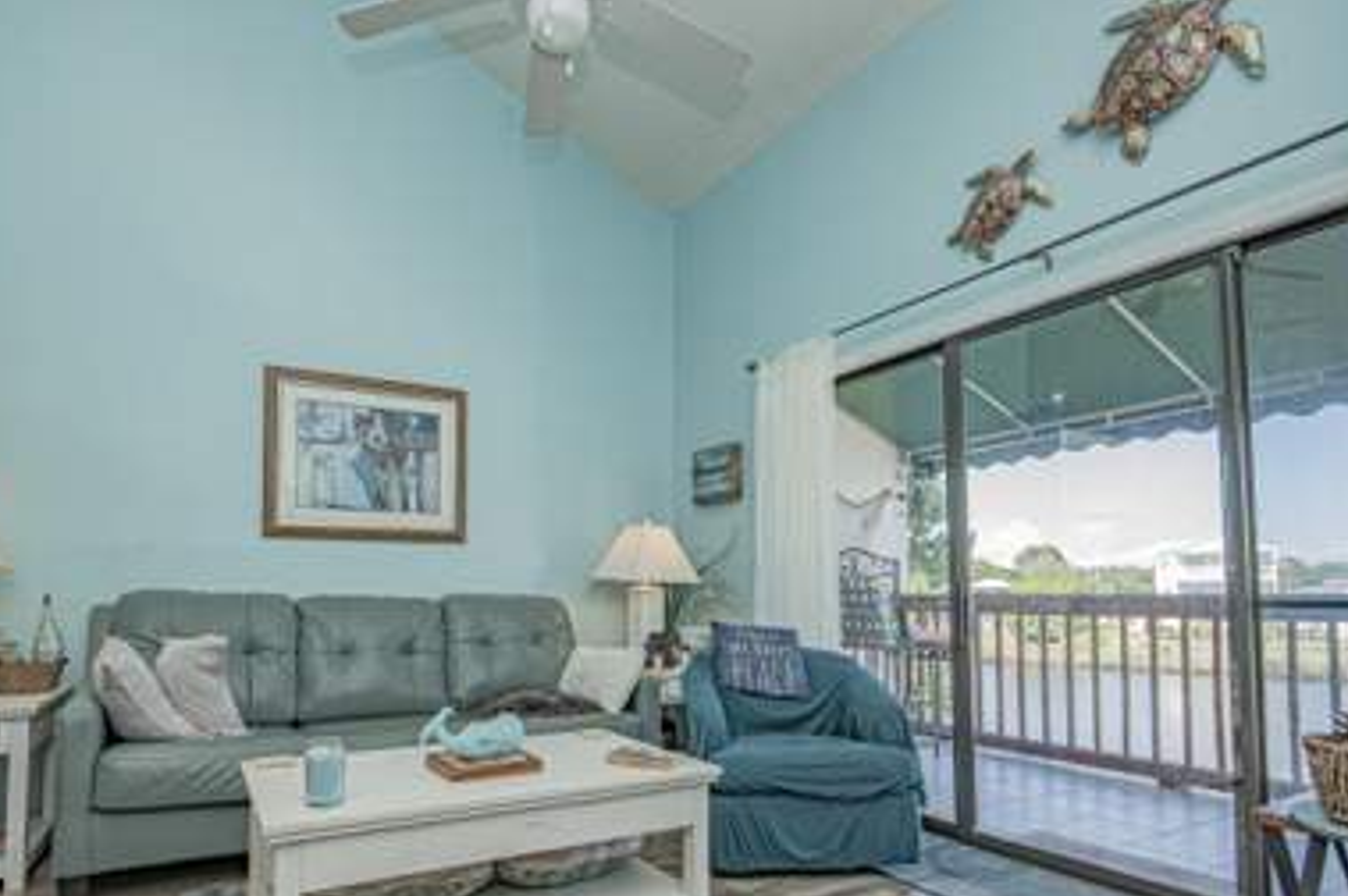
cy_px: 564
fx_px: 711
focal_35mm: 19
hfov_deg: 86.5
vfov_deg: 63.5
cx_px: 583
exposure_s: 1/160
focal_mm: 10
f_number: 7.1
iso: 400
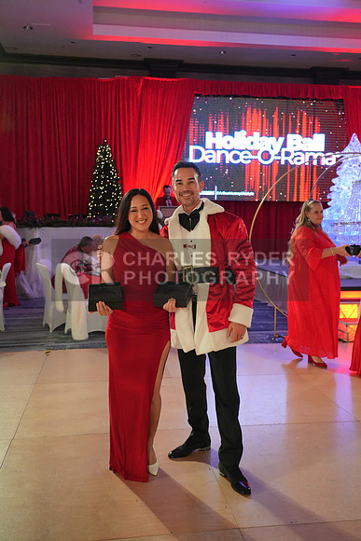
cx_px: 180
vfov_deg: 55.8
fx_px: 511
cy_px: 270
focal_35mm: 34
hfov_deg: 38.9
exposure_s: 1/400
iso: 4000
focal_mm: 34
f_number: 4
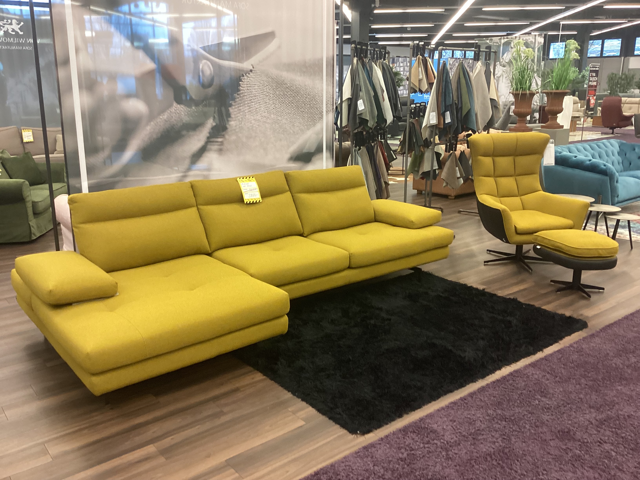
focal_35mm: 31
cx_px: 320
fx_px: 573
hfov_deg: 58.4
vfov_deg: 45.4
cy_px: 240
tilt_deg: -16.0
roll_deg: -0.8
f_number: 2.4
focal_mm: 3.3
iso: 200
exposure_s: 1/60
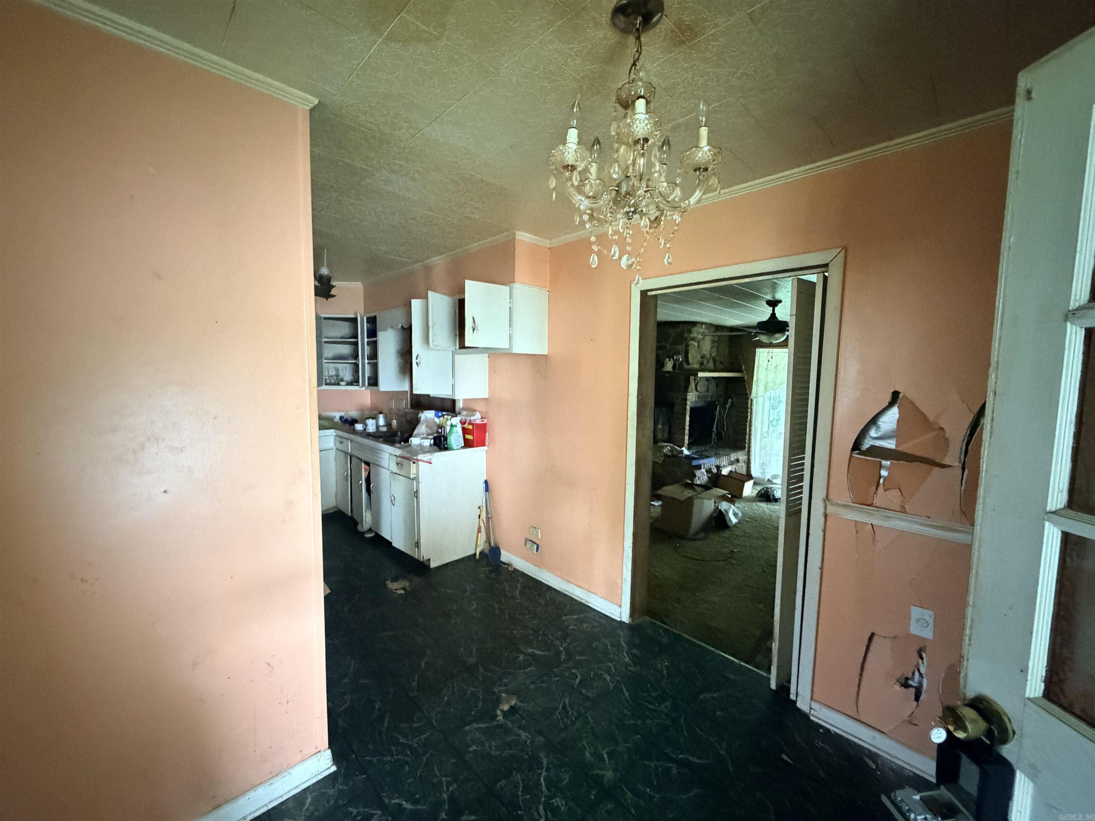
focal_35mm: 14
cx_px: 548
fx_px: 443
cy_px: 410
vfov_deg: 85.7
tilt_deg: -4.6
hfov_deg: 102.1
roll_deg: -1.1
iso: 1250
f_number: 2.2
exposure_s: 1/46
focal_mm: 2.22
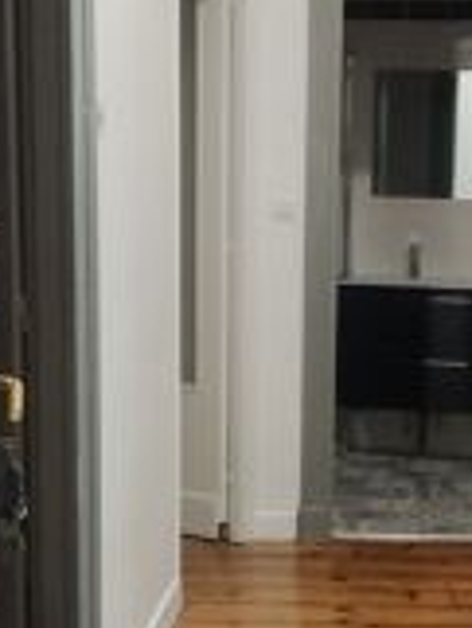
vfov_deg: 25.1
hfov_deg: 19.0
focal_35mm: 77
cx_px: 378
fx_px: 1398
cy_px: 447
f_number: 1.8
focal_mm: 4.22
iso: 500
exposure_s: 1/33
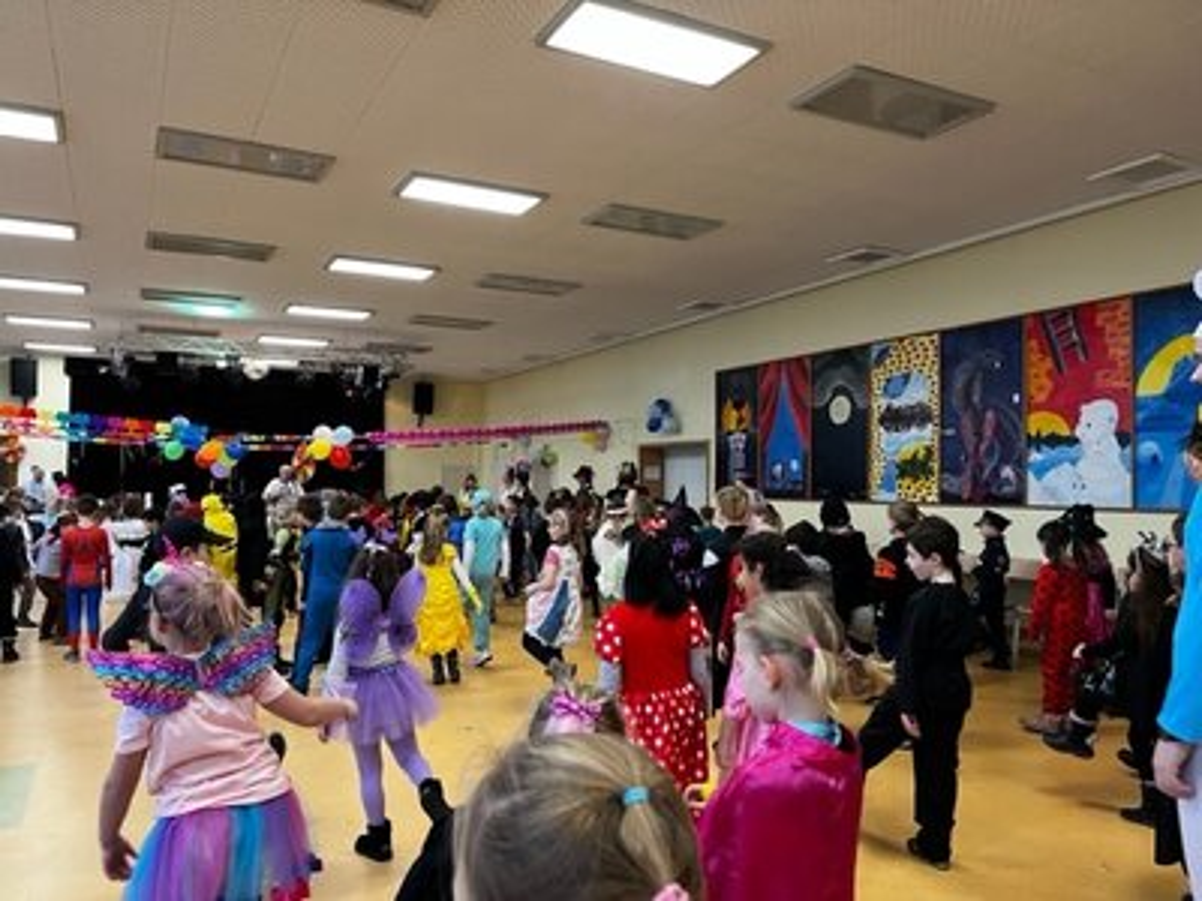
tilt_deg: +1.3
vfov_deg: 53.1
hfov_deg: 67.3
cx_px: 601
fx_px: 903
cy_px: 450
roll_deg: -0.3
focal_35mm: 26
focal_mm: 5.1
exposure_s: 1/50
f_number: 1.6
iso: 250
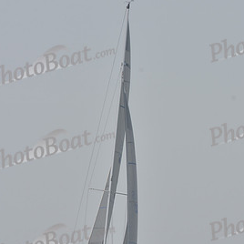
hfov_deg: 4.8
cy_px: 183
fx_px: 2935
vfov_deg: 4.8
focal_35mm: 368
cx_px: 163
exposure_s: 1/1000
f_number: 9
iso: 280
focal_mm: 200
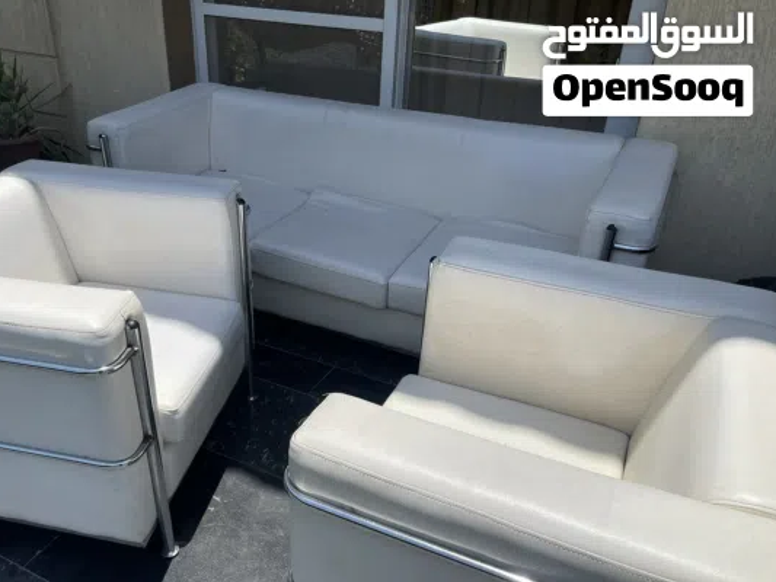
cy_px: 326
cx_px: 323
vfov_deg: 46.7
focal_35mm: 30
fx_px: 673
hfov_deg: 59.6
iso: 32
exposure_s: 1/5376
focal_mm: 5.1
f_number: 1.6
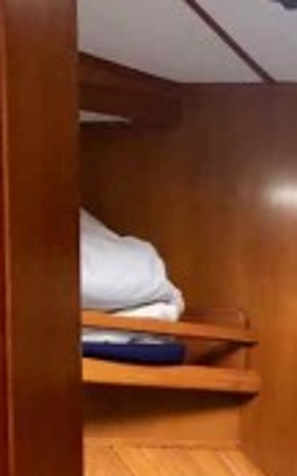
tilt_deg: -5.8
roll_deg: -3.2
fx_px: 1335
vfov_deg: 18.8
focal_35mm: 103
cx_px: 525
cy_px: 605
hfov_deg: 11.8
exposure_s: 1/15
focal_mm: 3.99
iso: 50
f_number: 1.8
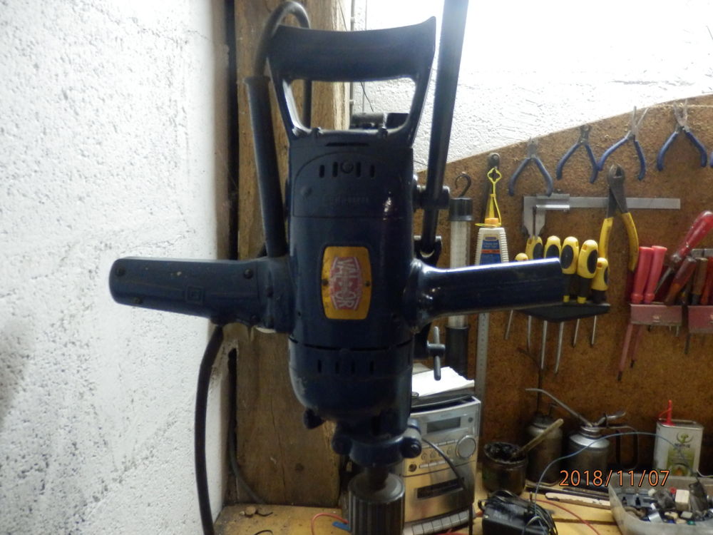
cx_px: 356
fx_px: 515
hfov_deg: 69.4
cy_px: 268
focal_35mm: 25
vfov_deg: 54.9
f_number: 3
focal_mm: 4.5
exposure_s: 1/20
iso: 800
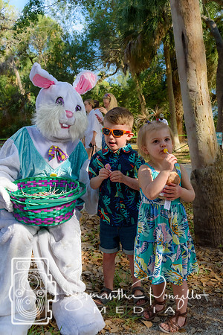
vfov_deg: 51.3
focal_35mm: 38
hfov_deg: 35.5
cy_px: 168
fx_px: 348
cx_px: 112
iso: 360
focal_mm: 25
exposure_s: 1/250
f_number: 8
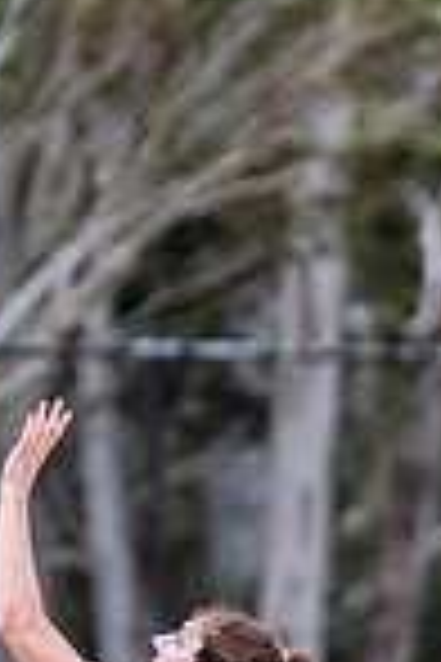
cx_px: -106
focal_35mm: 2255
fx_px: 41432
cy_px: 1112
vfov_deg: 0.9
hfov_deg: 0.6
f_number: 6.3
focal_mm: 420
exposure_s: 1/1600
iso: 800
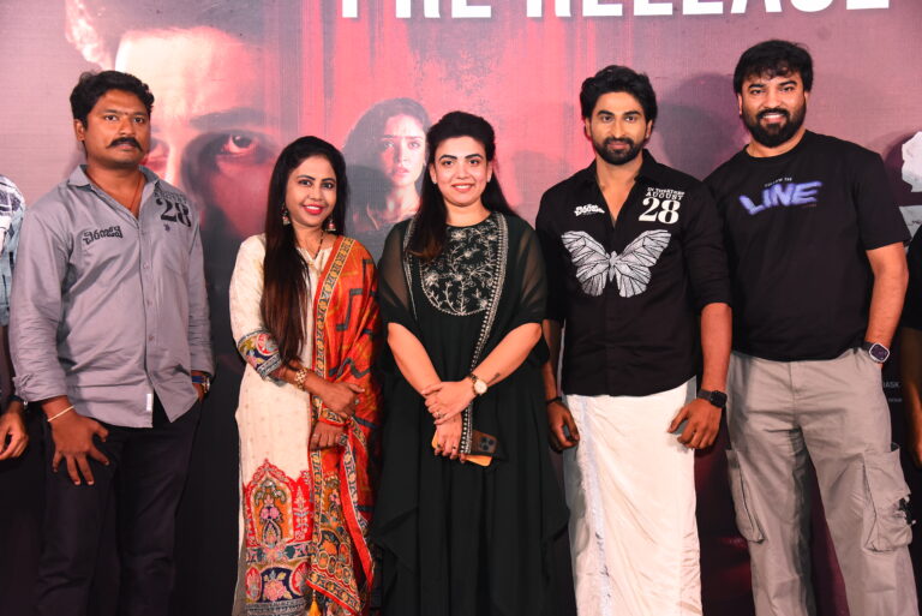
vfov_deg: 27.0
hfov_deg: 39.6
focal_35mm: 50
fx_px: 1281
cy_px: 308
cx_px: 461
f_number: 4.5
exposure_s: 1/160
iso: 2500
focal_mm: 50
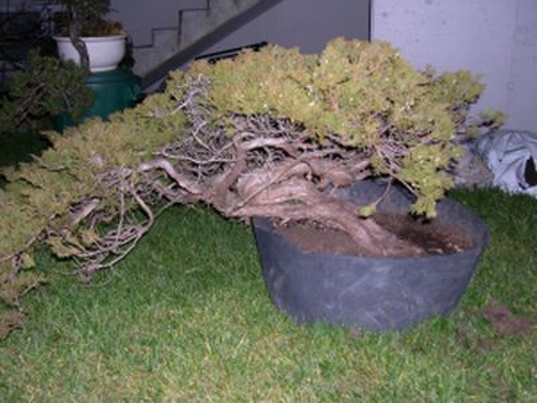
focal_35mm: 38
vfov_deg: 37.7
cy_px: 202
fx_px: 589
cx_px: 268
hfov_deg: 49.0
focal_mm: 8
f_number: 2.8
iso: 170
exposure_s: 1/60
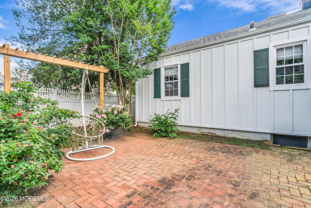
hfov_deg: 90.0
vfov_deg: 67.4
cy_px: 104
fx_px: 156
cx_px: 156
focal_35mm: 18
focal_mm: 18
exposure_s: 1/30
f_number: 22
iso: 400
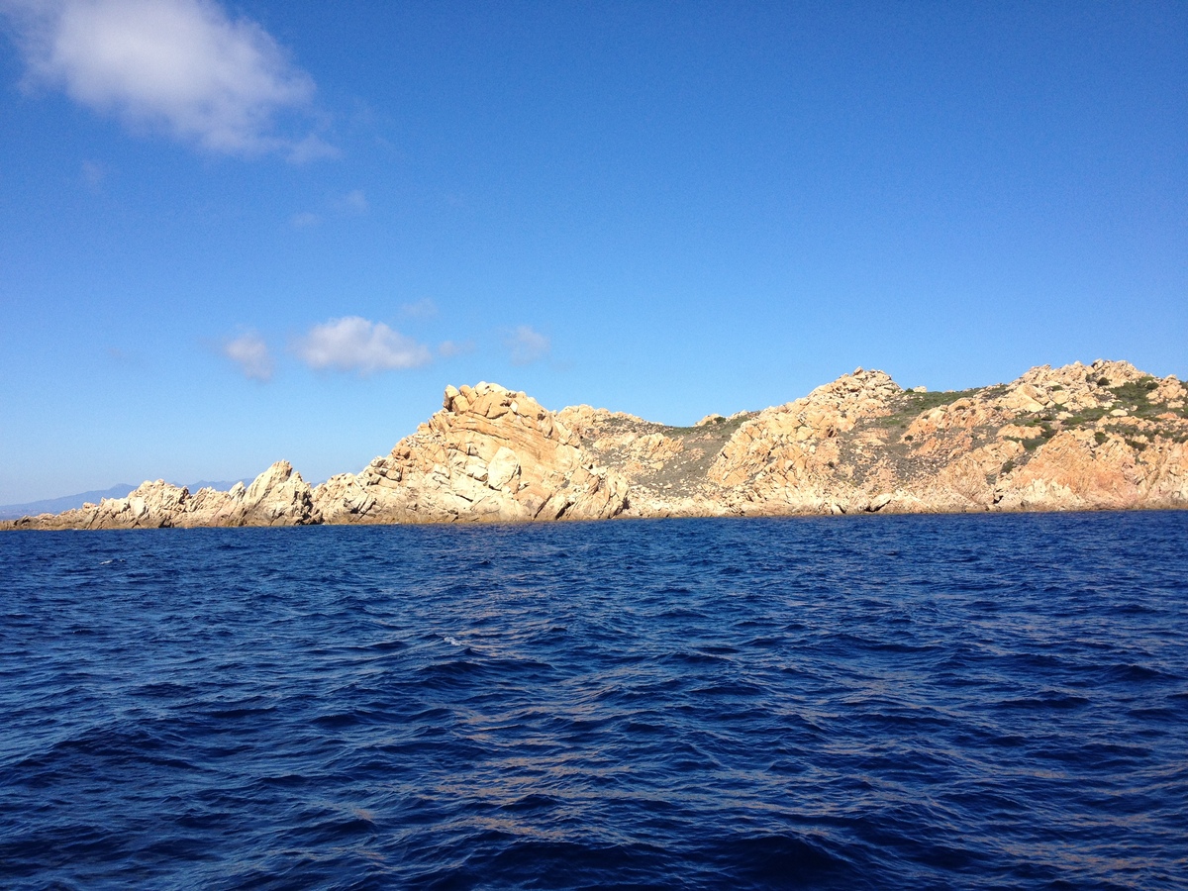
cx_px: 594
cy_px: 446
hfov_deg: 52.6
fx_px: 1201
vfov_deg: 40.7
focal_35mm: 35
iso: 64
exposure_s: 1/1783
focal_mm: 4.28
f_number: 2.4
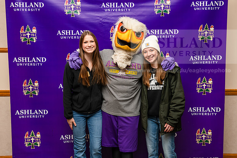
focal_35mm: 56
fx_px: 369
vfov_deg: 24.2
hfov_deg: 35.6
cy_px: 79
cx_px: 118
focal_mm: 56
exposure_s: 1/200
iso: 800
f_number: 5.6
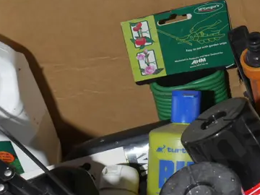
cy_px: 235
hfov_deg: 13.3
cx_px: 108
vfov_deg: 9.9
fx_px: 1112
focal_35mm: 148
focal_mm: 26
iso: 800
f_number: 5.3
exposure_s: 1/60
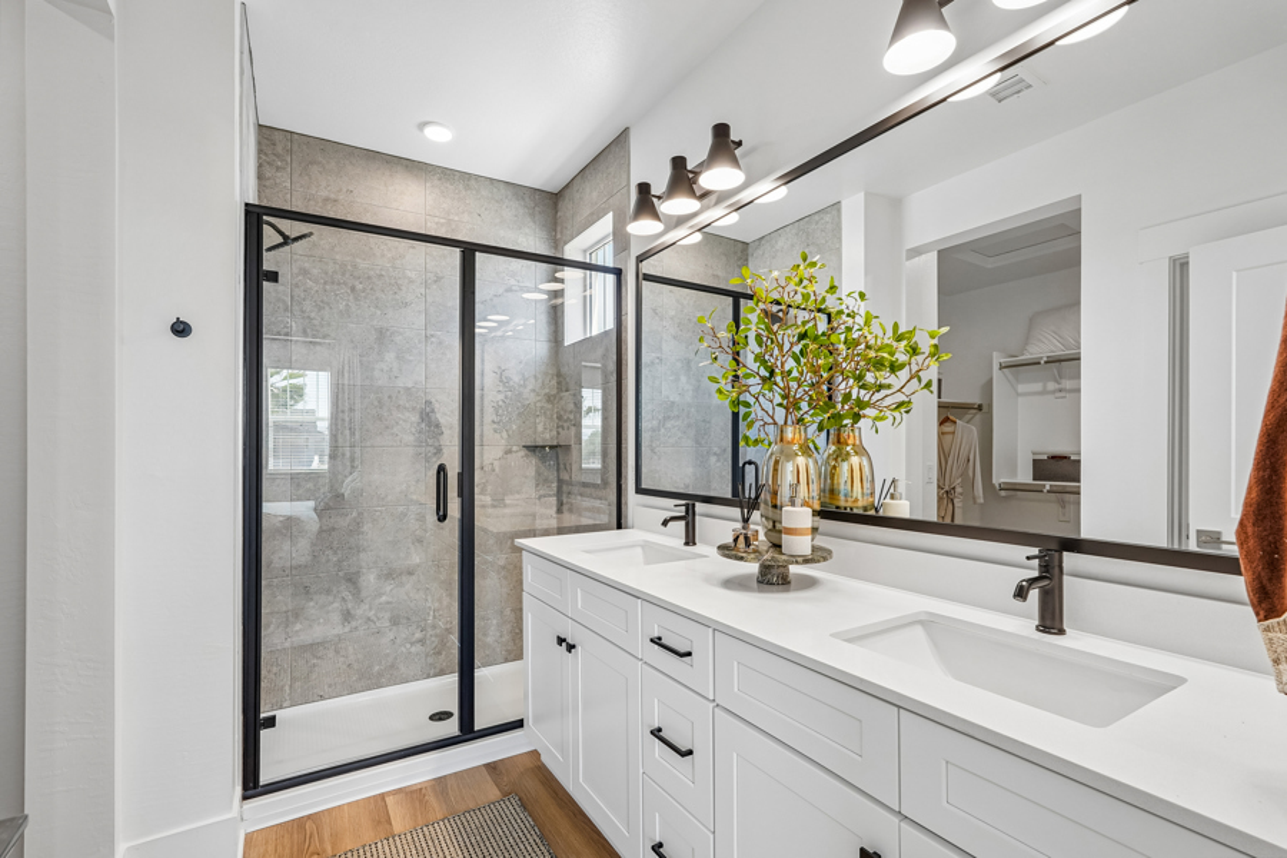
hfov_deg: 96.7
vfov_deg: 73.7
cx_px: 644
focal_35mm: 16
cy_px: 429
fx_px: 572
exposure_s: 1/40
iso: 400
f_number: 8
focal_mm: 16
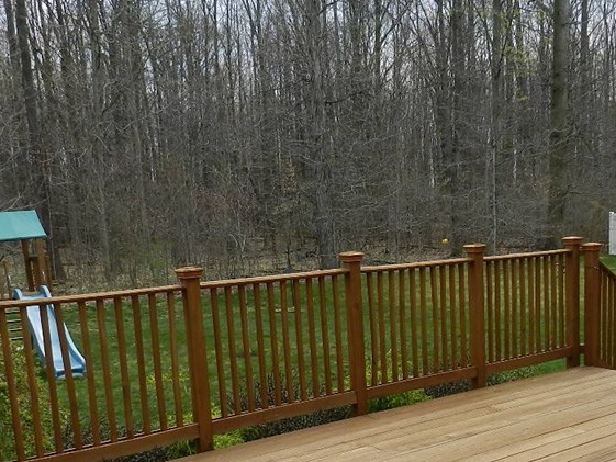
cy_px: 338
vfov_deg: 33.8
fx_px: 748
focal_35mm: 42
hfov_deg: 44.6
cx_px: 361
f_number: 3.4
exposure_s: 1/1000
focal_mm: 4
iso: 160
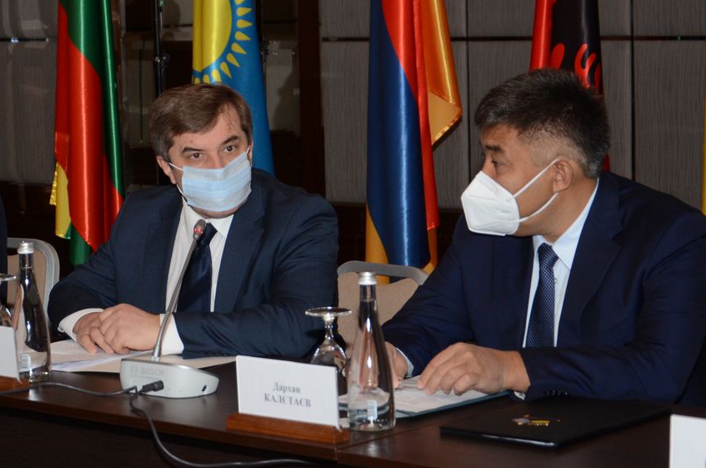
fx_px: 2329
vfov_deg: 11.5
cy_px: 158
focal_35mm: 119
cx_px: 207
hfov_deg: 17.2
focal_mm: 48
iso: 800
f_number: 4.8
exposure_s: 1/250
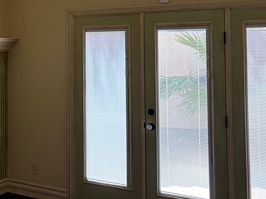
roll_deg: -0.2
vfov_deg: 23.9
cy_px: 26
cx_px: 34
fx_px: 461
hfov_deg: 30.9
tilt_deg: +3.8
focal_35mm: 60
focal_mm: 5.96
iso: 64
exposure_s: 1/190
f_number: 1.6
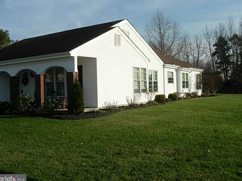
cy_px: 91
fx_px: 273
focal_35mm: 39
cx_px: 120
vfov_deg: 36.8
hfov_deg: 47.9
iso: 79
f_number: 4.8
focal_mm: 7.8
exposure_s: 1/813
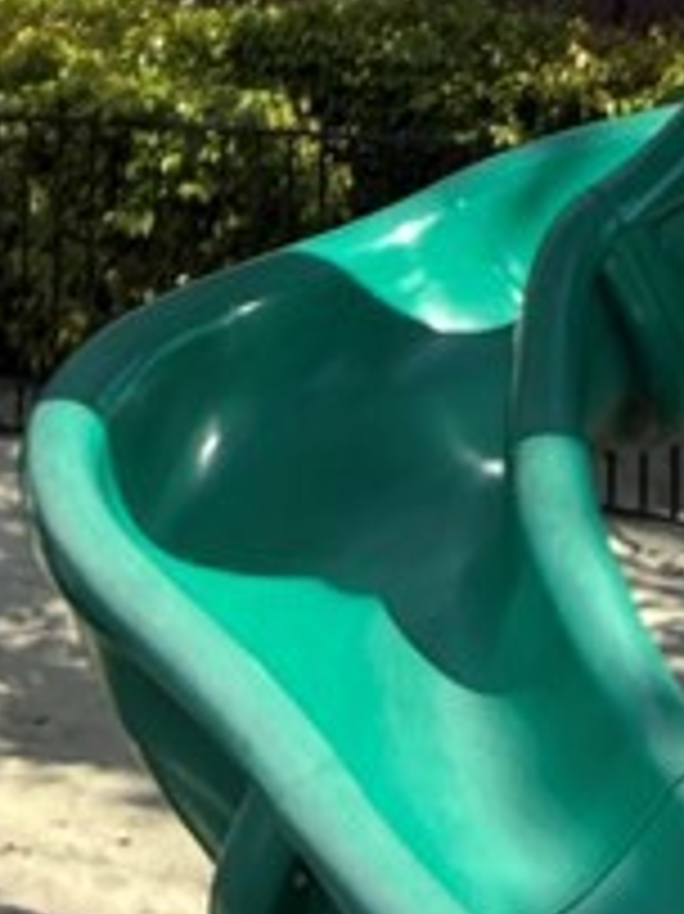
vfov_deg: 15.2
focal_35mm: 121
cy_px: -396
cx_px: -310
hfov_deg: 11.8
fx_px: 3191
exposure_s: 1/1072
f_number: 2.2
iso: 40
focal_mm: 2.22
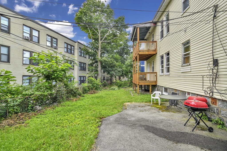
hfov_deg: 100.4
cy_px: 76
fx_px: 95
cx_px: 114
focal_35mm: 15
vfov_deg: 77.3
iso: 100
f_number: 14
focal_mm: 15
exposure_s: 1/30
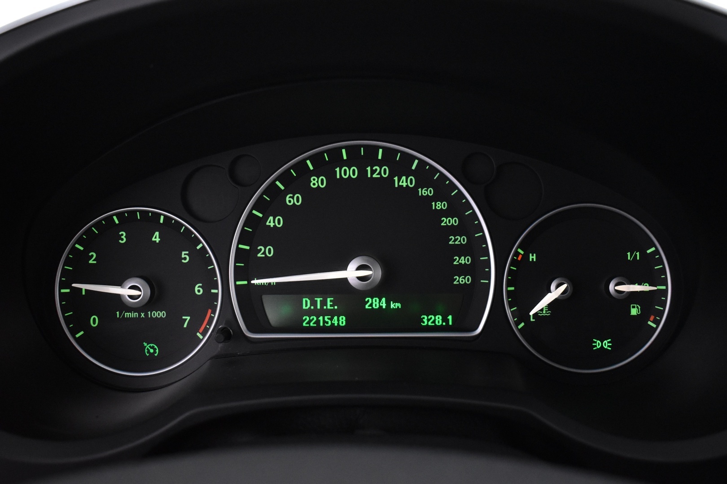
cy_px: 242
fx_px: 757
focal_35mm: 38
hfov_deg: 51.3
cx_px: 364
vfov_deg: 35.5
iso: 3200
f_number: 4
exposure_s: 1/40
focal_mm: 25
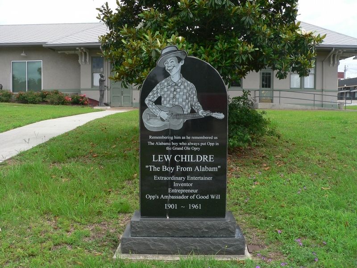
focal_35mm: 36
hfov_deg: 51.4
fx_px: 371
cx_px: 178
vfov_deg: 39.7
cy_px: 134
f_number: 4
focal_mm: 6
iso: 80
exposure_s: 1/320
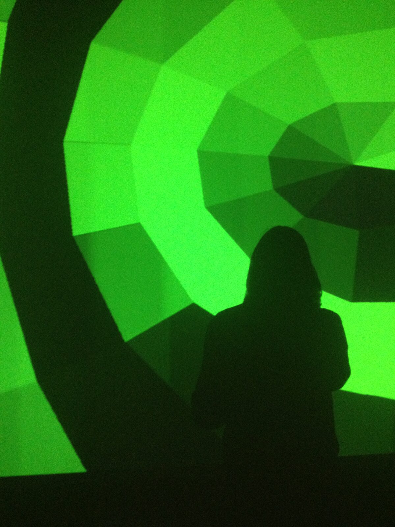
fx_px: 533
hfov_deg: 40.7
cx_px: 198
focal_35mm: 35
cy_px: 264
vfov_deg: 52.6
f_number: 2.4
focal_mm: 4.28
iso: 400
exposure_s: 1/17
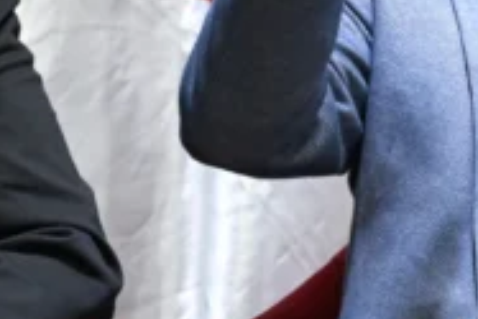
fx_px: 7481
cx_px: 447
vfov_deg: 2.4
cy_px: 57
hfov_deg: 3.7
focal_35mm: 563
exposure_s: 1/200
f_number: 2.8
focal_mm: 145
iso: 1600
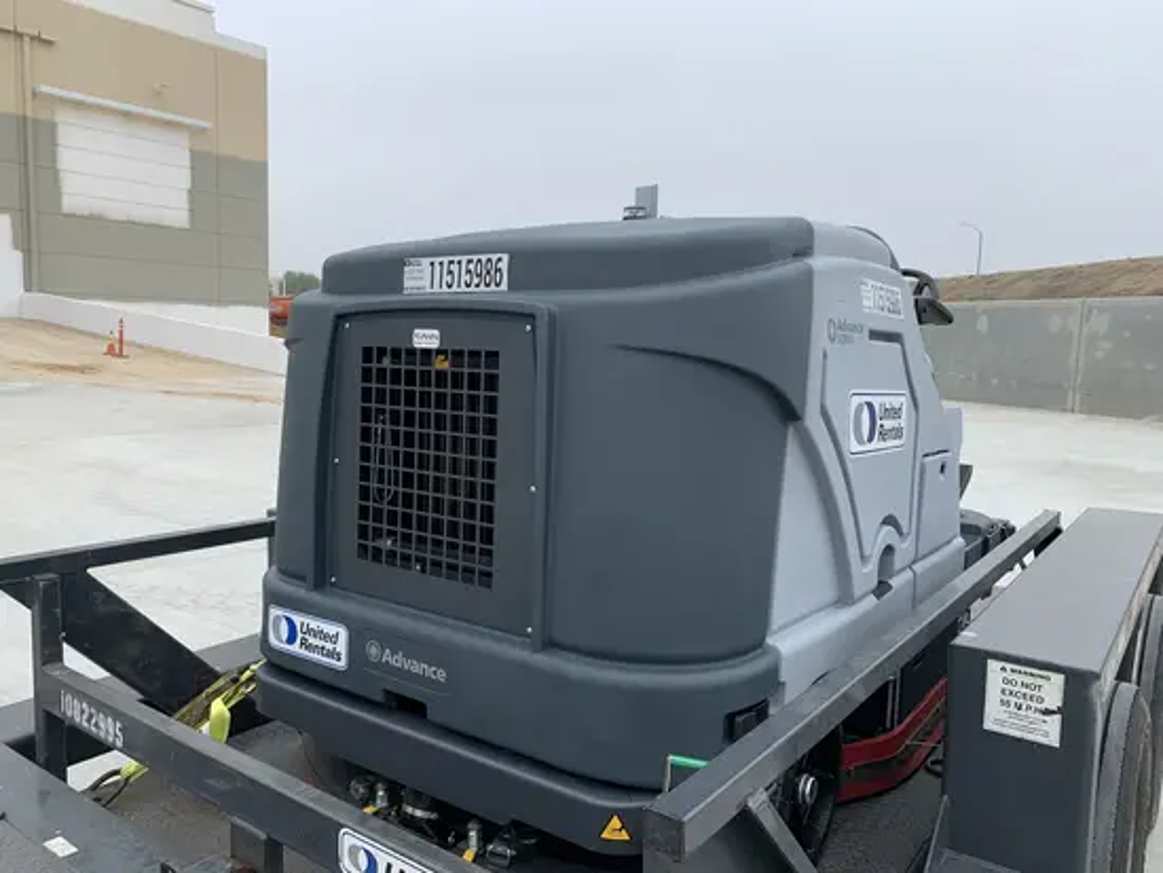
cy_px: 436
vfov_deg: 53.1
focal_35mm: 26
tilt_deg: -10.6
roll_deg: -0.7
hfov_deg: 67.3
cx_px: 582
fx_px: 874
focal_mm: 4.25
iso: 25
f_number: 1.8
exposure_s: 1/520
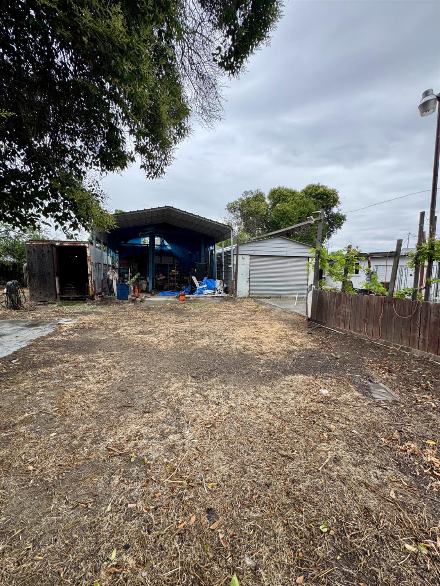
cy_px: 293
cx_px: 220
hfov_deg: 85.7
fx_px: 237
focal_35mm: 14
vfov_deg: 102.1
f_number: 2.2
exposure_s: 1/657
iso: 40
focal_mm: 2.22
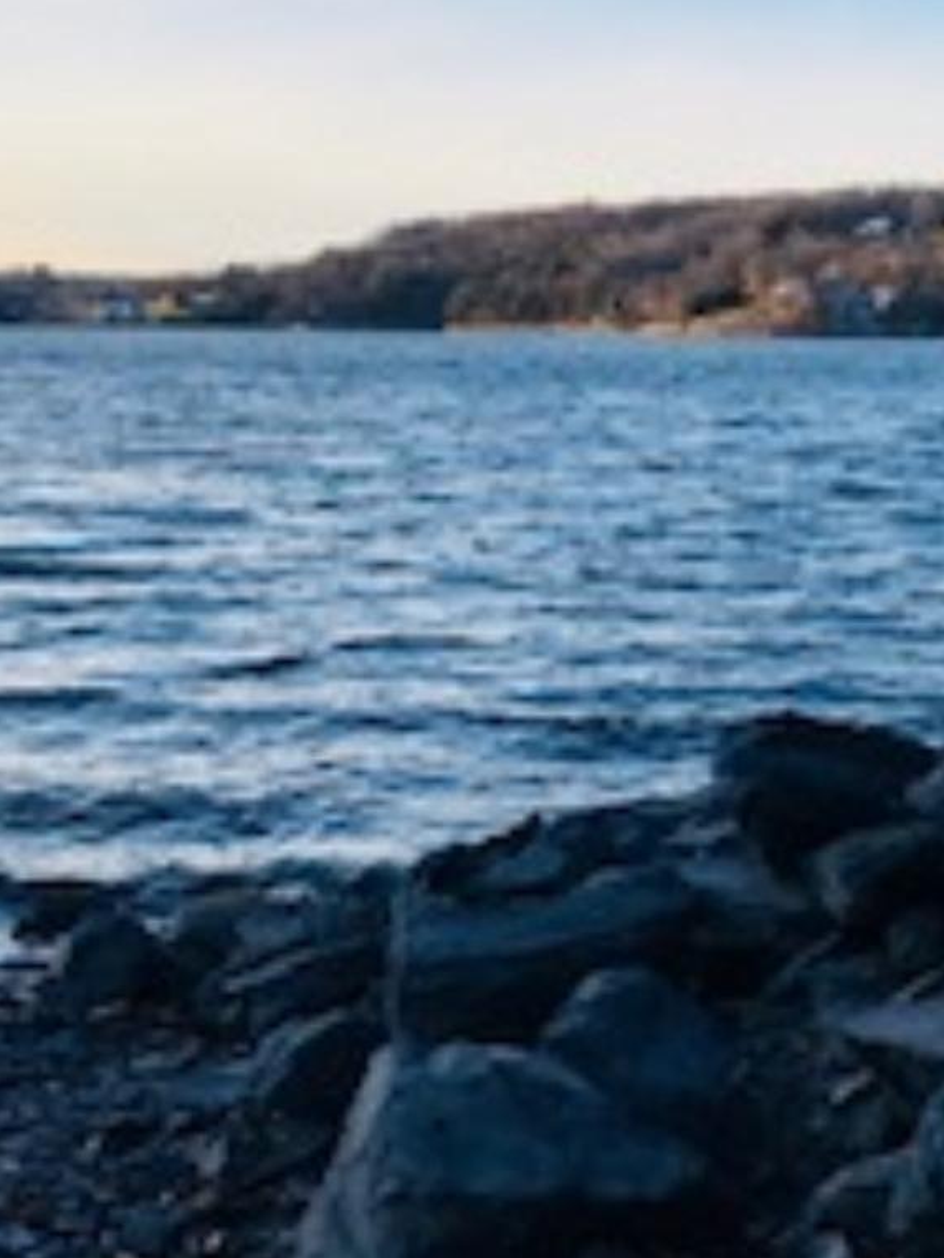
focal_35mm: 53
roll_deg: -0.5
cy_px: 569
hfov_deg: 27.5
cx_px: 443
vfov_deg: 36.1
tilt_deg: -5.7
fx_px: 1927
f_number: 1.8
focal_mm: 3.99
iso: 20
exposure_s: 1/1182
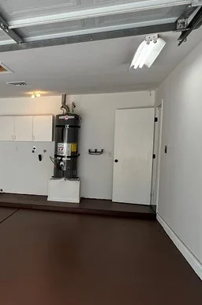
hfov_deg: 31.6
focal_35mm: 36
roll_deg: -0.1
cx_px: -32
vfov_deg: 53.0
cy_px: 175
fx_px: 304
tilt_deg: -5.0
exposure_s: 1/120
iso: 40
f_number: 1.8
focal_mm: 1.57
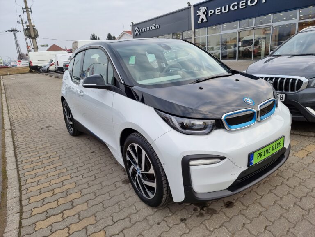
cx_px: 158
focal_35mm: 24
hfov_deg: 71.6
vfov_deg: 56.8
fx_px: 218
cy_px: 118
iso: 50
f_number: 1.8
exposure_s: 1/167
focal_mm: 6.7
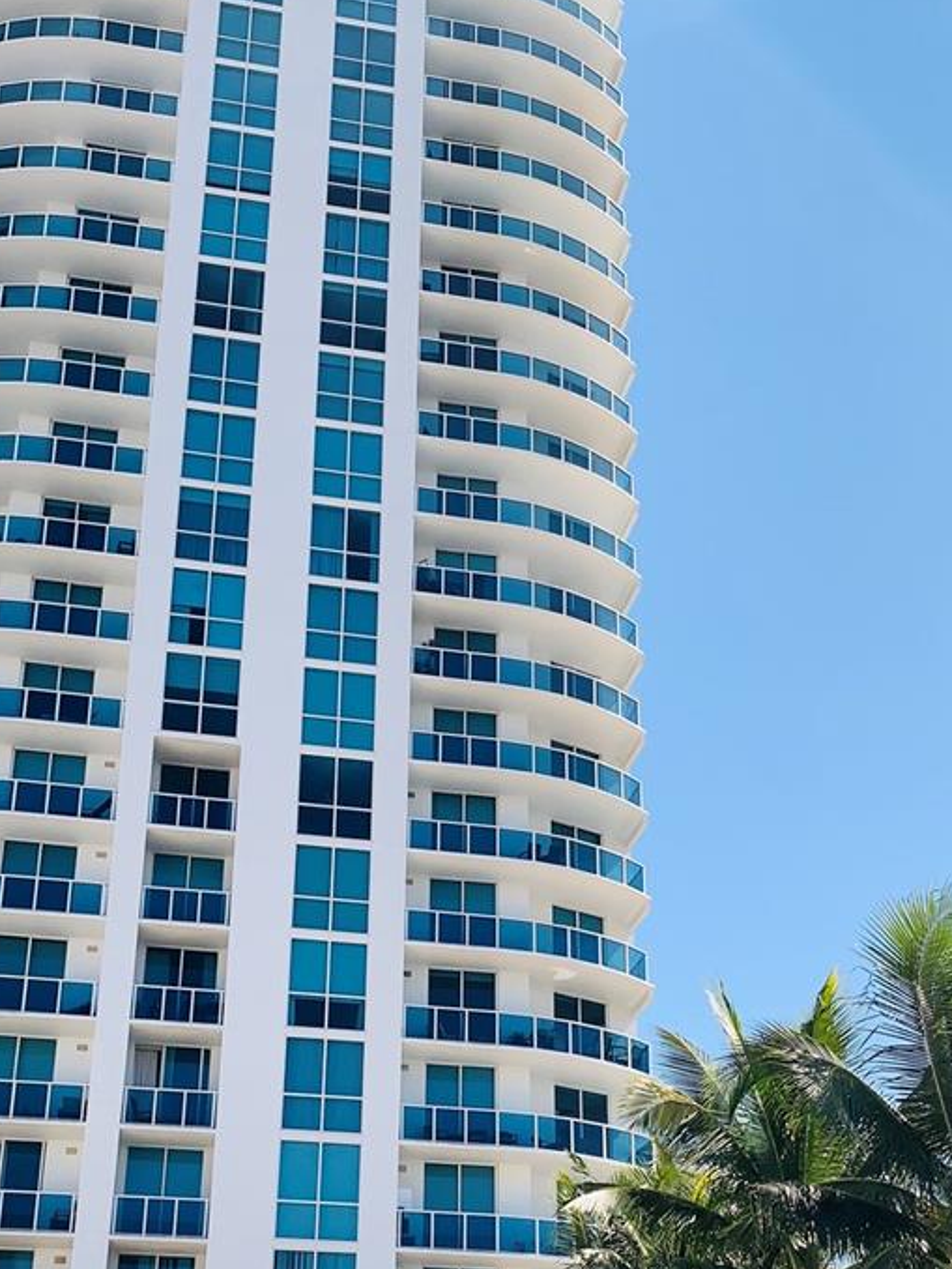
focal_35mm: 46
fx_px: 1686
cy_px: 930
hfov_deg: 31.5
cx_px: 453
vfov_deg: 40.2
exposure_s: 1/2160
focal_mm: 4.25
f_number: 1.8
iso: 32
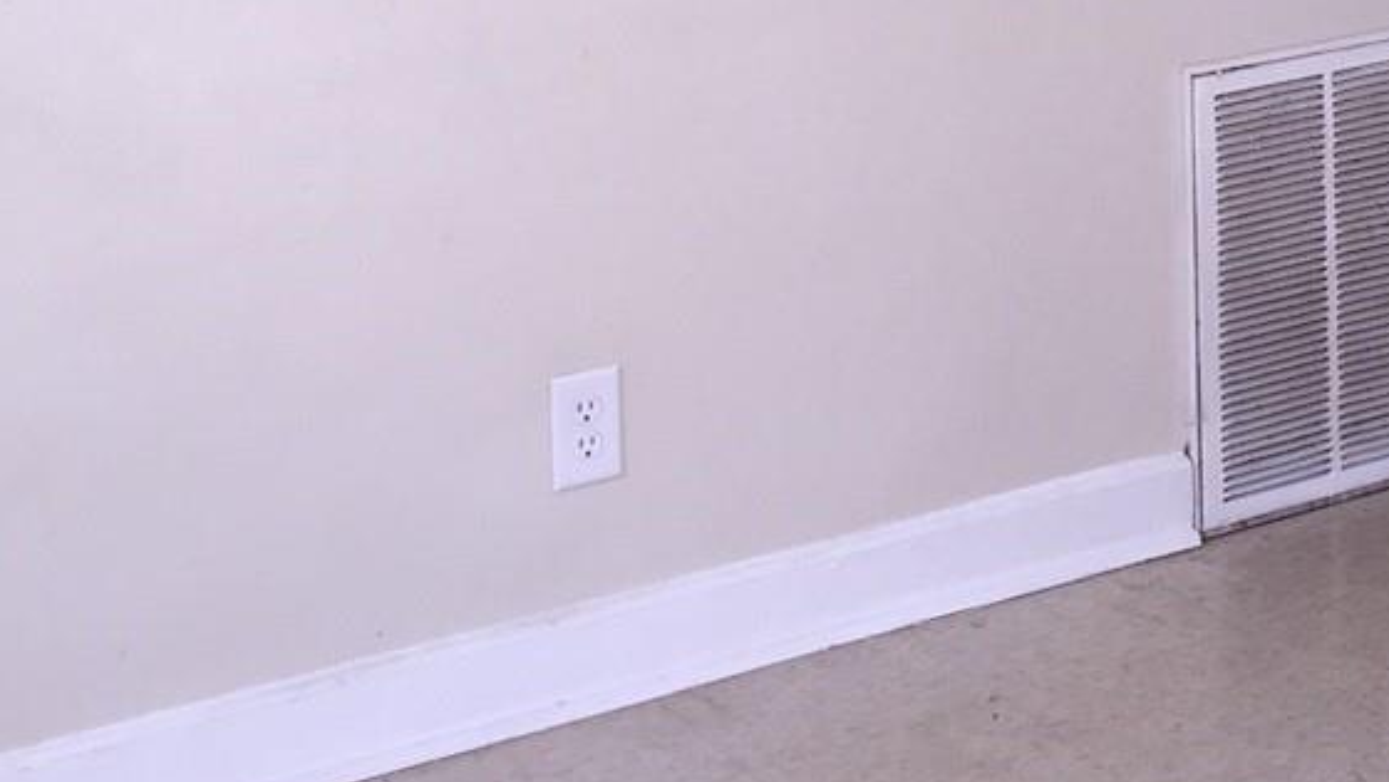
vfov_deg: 12.6
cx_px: 1267
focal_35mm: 92
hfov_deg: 22.6
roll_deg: +1.6
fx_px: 3388
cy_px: -333
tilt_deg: -7.2
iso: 32
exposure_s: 1/34
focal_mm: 4.15
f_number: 2.2
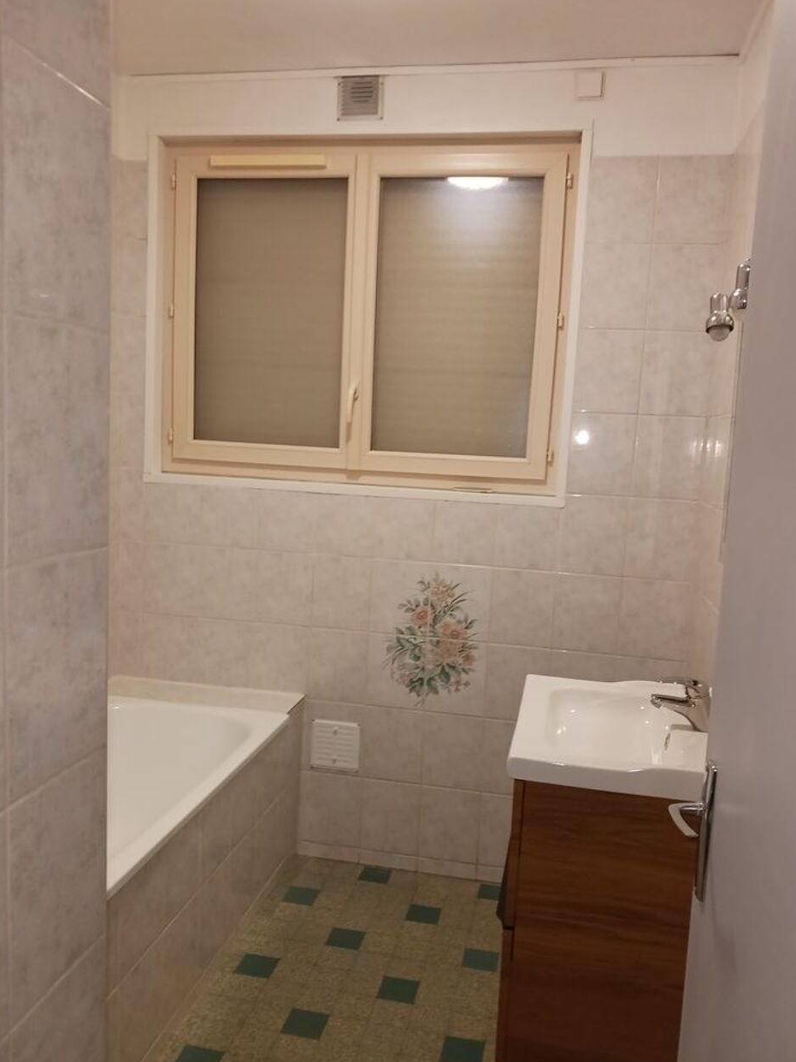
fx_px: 889
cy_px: 550
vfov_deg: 61.6
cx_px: 398
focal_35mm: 29
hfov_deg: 48.2
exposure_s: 1/25
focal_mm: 4
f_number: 1.8
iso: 250
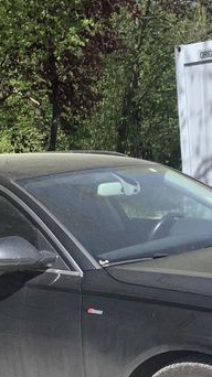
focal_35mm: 79
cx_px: 127
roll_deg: +2.6
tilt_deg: -12.5
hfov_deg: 15.3
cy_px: 324
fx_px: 791
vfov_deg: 26.2
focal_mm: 3.3
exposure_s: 1/1631
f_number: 2.4
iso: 25
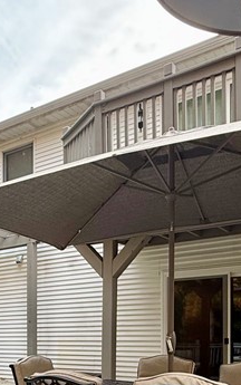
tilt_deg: -0.8
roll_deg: +0.4
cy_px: 339
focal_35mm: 44
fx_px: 462
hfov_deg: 28.5
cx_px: 39
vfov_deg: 42.0
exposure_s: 1/214
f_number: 2.2
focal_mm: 2.22
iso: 64
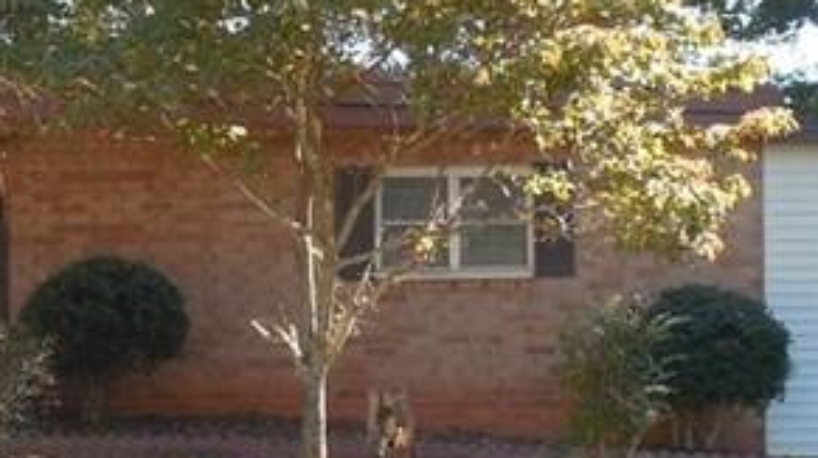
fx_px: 2080
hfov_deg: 22.1
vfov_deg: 12.6
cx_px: 245
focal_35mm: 96
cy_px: 219
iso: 125
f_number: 3.3
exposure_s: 1/160
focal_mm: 4.5
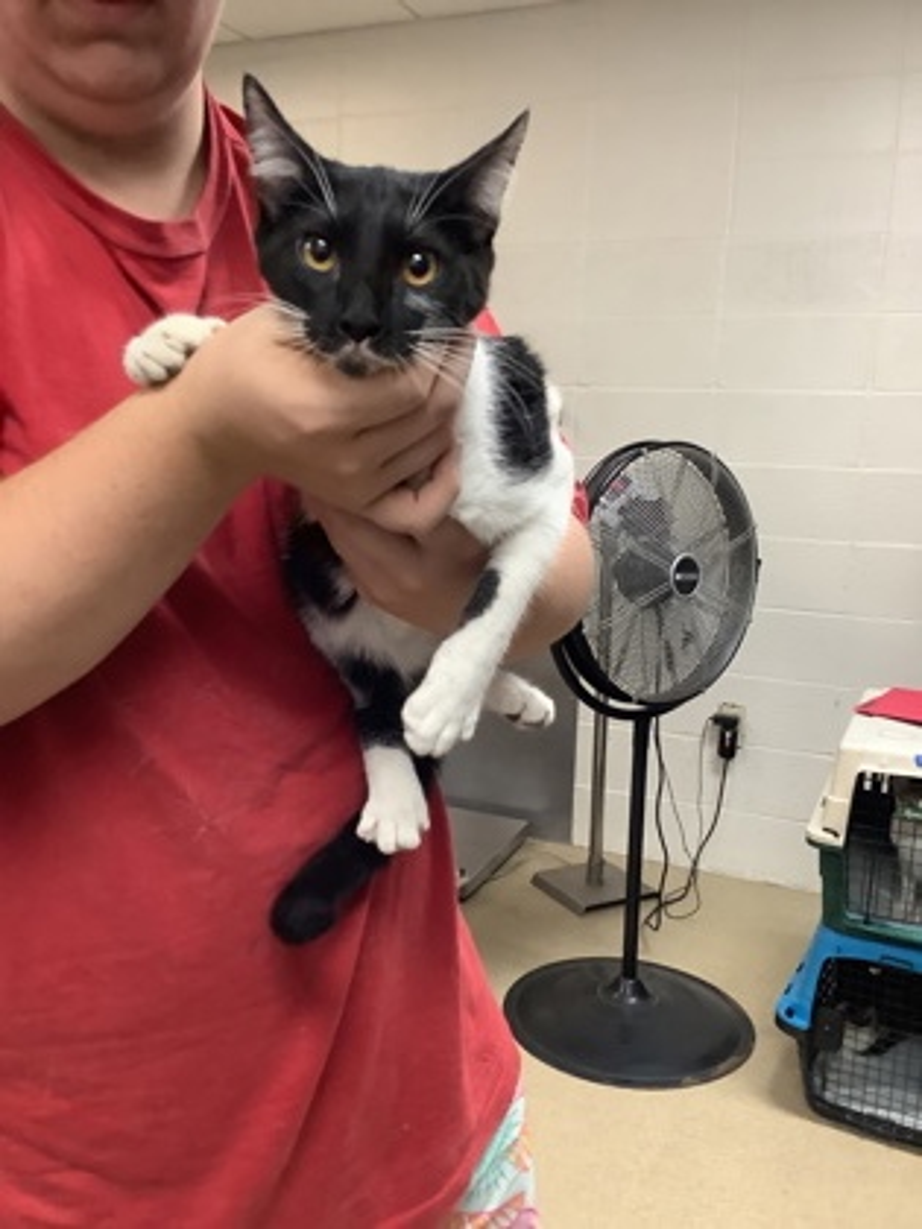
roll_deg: -1.4
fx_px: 1101
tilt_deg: -8.6
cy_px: 614
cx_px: 461
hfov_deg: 45.4
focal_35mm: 31
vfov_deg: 58.4
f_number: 2.4
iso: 320
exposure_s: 1/50
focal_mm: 3.3
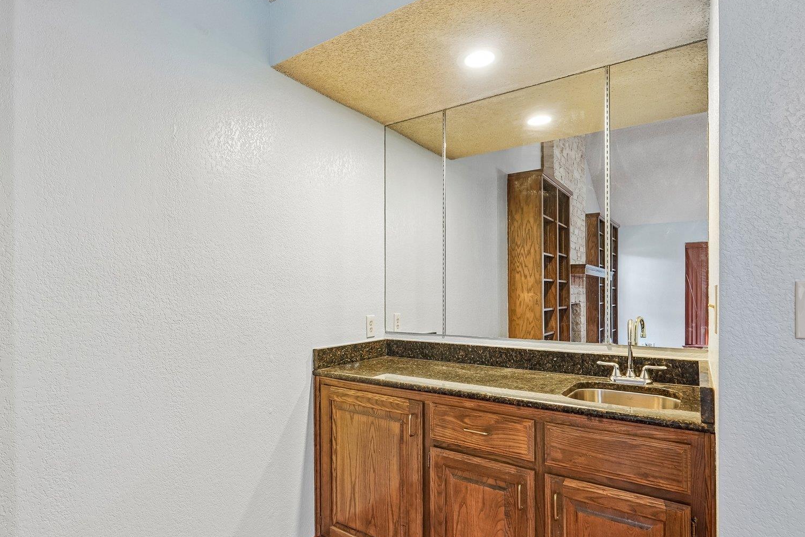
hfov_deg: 85.9
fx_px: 425
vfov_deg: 64.4
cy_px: 299
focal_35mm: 19
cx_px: 326
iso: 400
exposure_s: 1/5
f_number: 8
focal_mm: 14
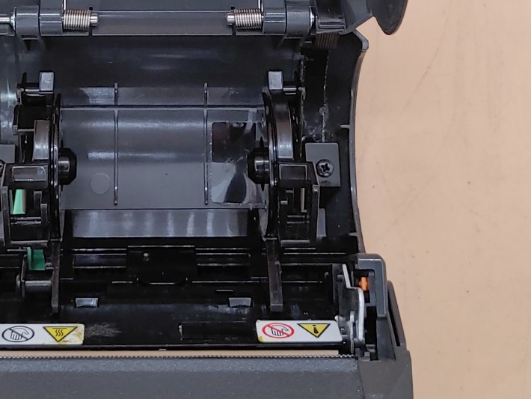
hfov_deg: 26.3
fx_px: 1120
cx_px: 136
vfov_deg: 19.6
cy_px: 1
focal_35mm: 73
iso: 50
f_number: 1.8
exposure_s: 1/63
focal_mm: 4.36
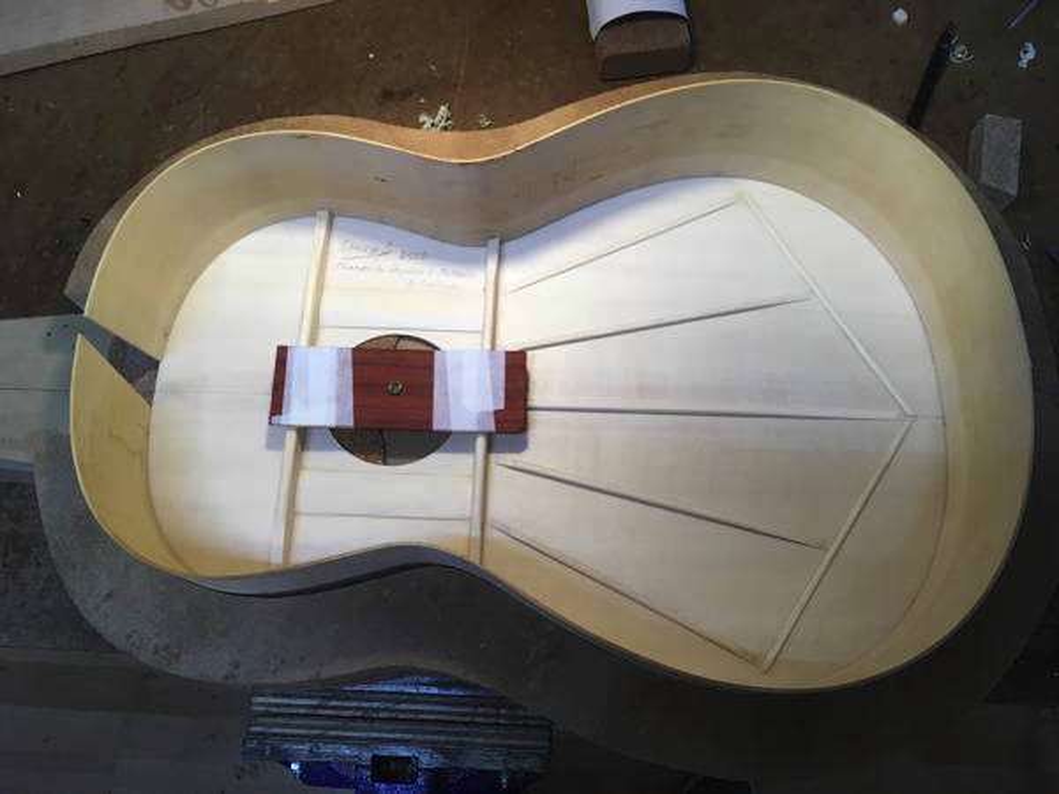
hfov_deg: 61.7
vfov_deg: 48.2
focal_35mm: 29
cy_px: 397
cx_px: 530
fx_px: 887
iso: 32
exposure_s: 1/33
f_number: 2.2
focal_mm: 4.15
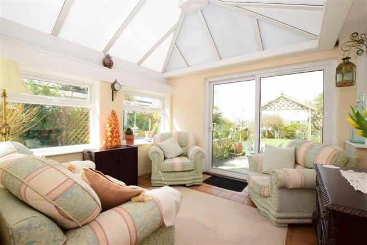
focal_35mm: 15
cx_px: 184
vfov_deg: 77.3
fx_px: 153
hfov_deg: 100.4
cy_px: 122
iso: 400
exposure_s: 1/200
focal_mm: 10
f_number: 10
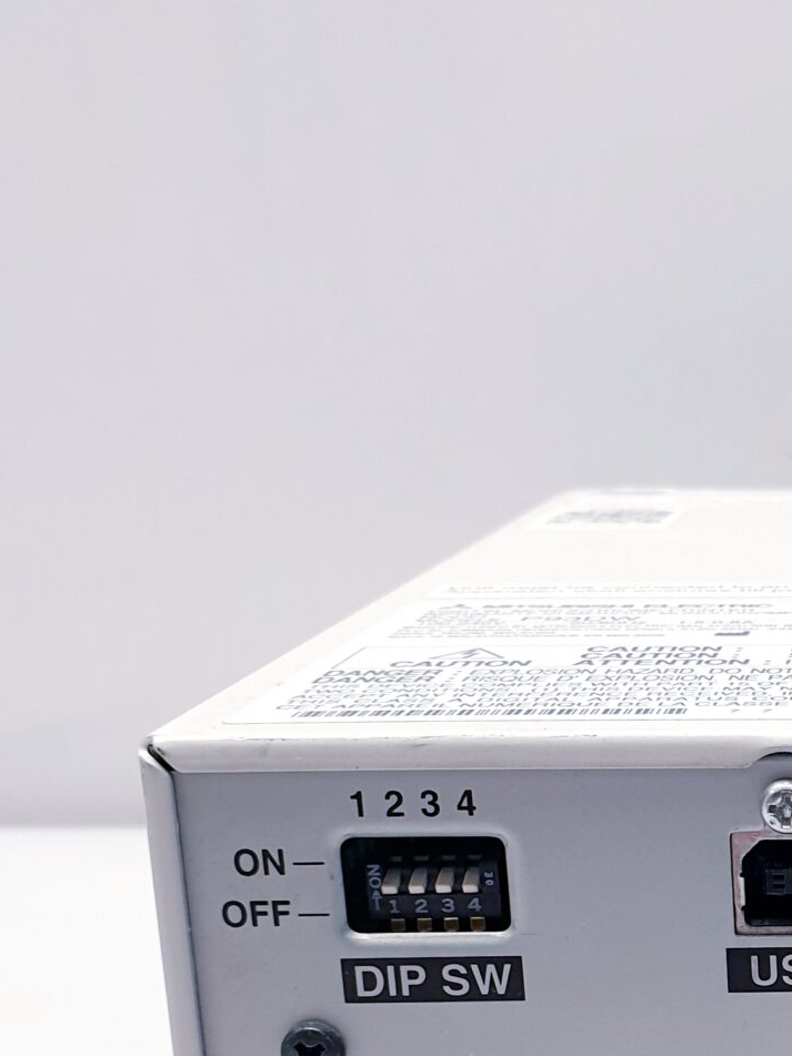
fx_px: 2136
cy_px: 973
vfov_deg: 26.7
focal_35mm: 70
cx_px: 1009
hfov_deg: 19.5
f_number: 2.4
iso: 80
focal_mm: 4.3
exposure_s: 1/100
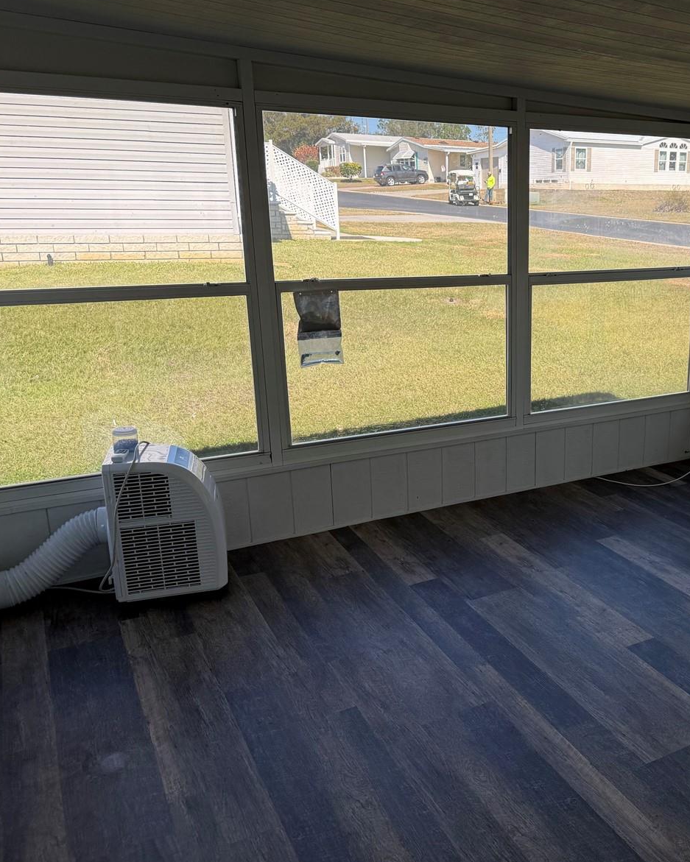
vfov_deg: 55.7
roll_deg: -0.5
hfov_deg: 43.8
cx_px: 546
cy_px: 431
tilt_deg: -14.8
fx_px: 817
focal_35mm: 32
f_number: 1.78
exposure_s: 1/271
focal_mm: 6.76
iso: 100
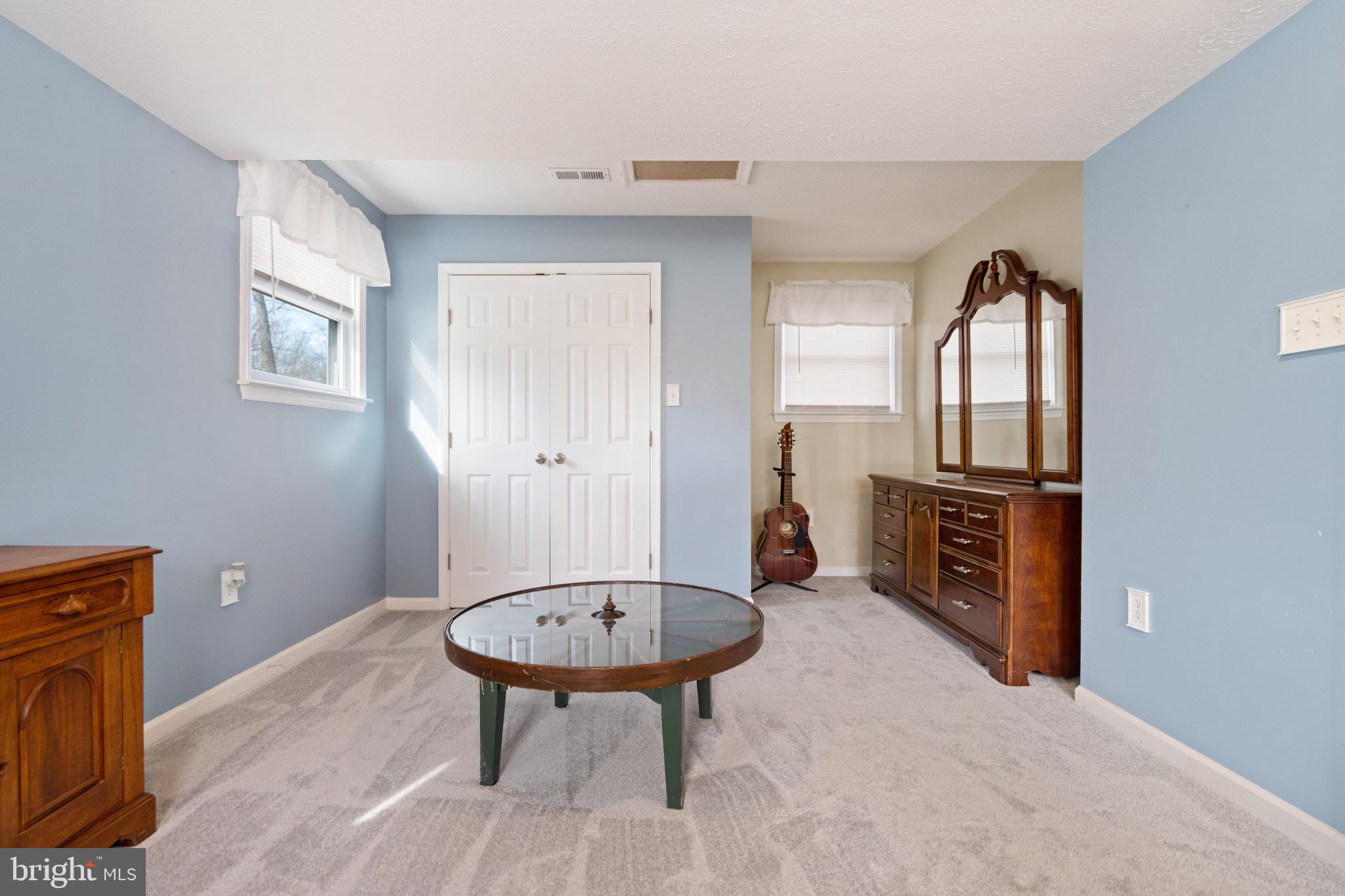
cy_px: 448
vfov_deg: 73.7
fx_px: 598
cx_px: 672
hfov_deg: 96.7
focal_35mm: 16
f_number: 4
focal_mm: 16
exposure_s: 1/40
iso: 320
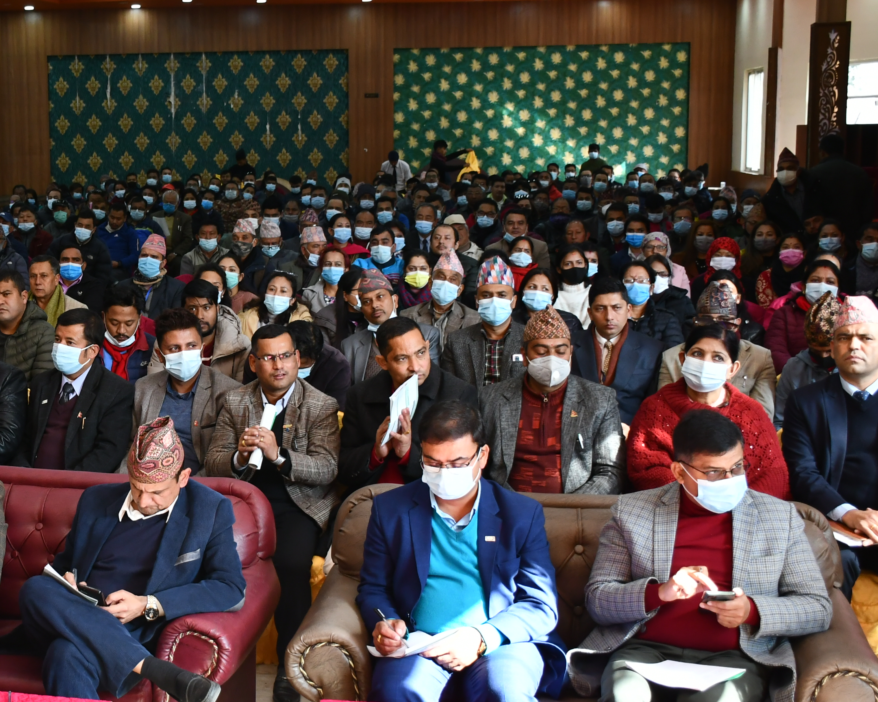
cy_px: 356
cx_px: 144
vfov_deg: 26.2
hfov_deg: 31.4
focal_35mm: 58
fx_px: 1507
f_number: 3.5
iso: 800
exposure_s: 1/200
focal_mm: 22
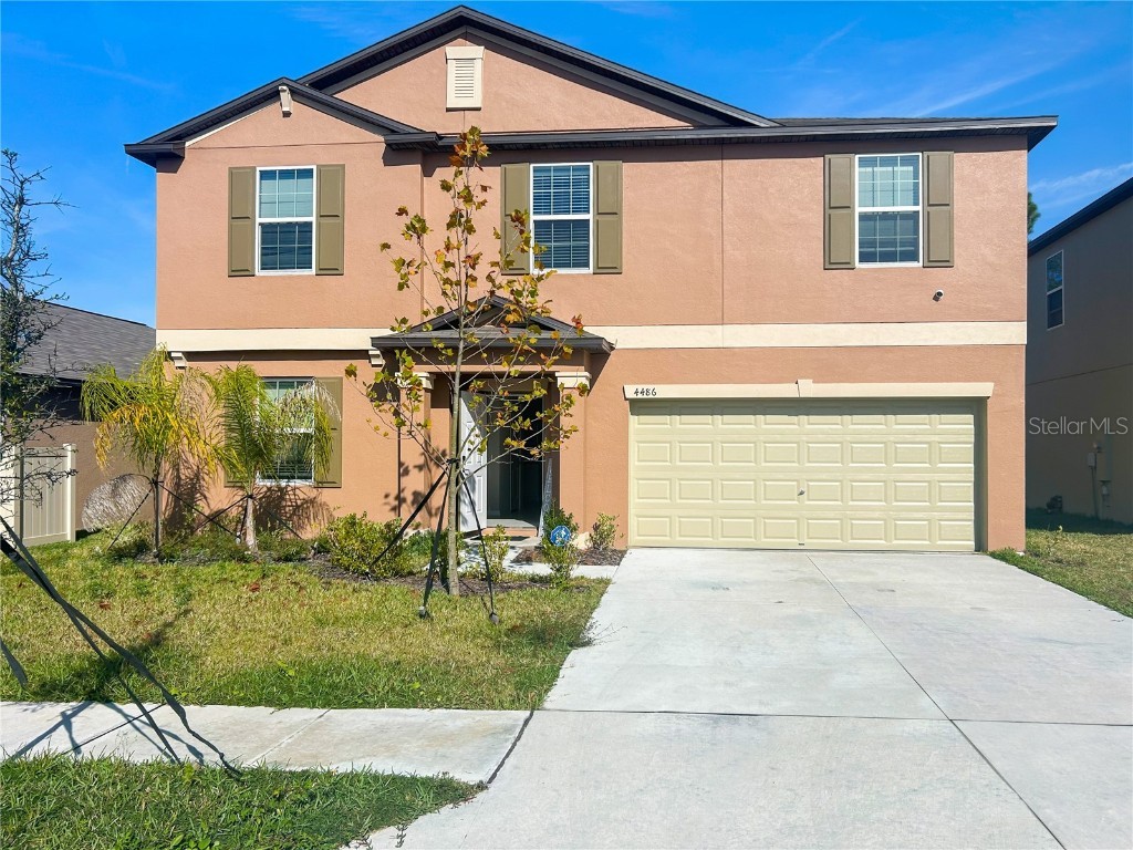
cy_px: 425
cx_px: 566
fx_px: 851
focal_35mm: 26
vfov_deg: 53.1
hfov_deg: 67.3
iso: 50
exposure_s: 1/9400
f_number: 1.5
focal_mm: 5.7
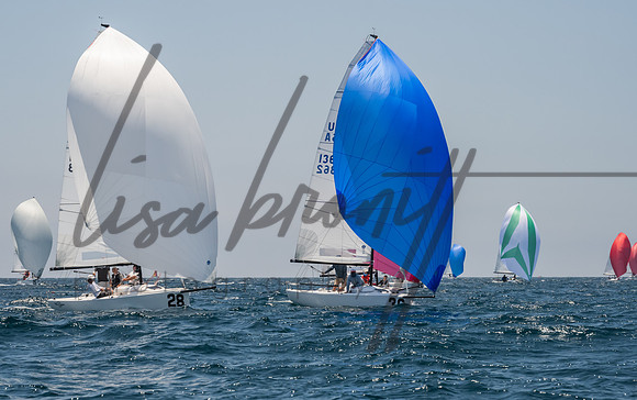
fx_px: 2241
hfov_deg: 16.2
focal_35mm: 129
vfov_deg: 10.2
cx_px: 262
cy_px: 170
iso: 640
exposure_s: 1/640
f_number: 9
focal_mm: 105
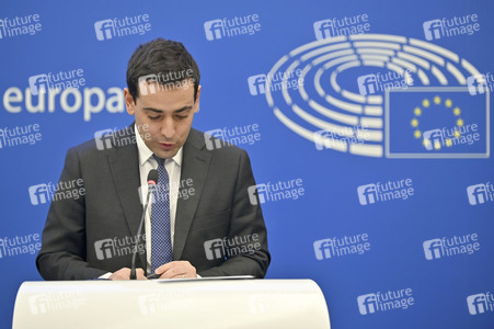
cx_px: 247
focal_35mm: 140
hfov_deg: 14.7
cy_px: 164
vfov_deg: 9.8
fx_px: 1920
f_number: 2.8
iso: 400
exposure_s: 1/100
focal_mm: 140
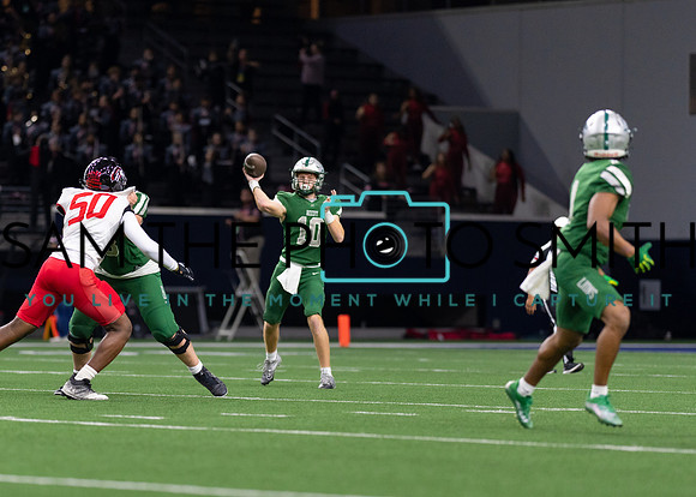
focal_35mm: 226
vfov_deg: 6.4
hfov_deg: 8.9
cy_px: 311
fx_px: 4470
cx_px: 277
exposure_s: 1/1600
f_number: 1.8
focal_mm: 135
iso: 1000
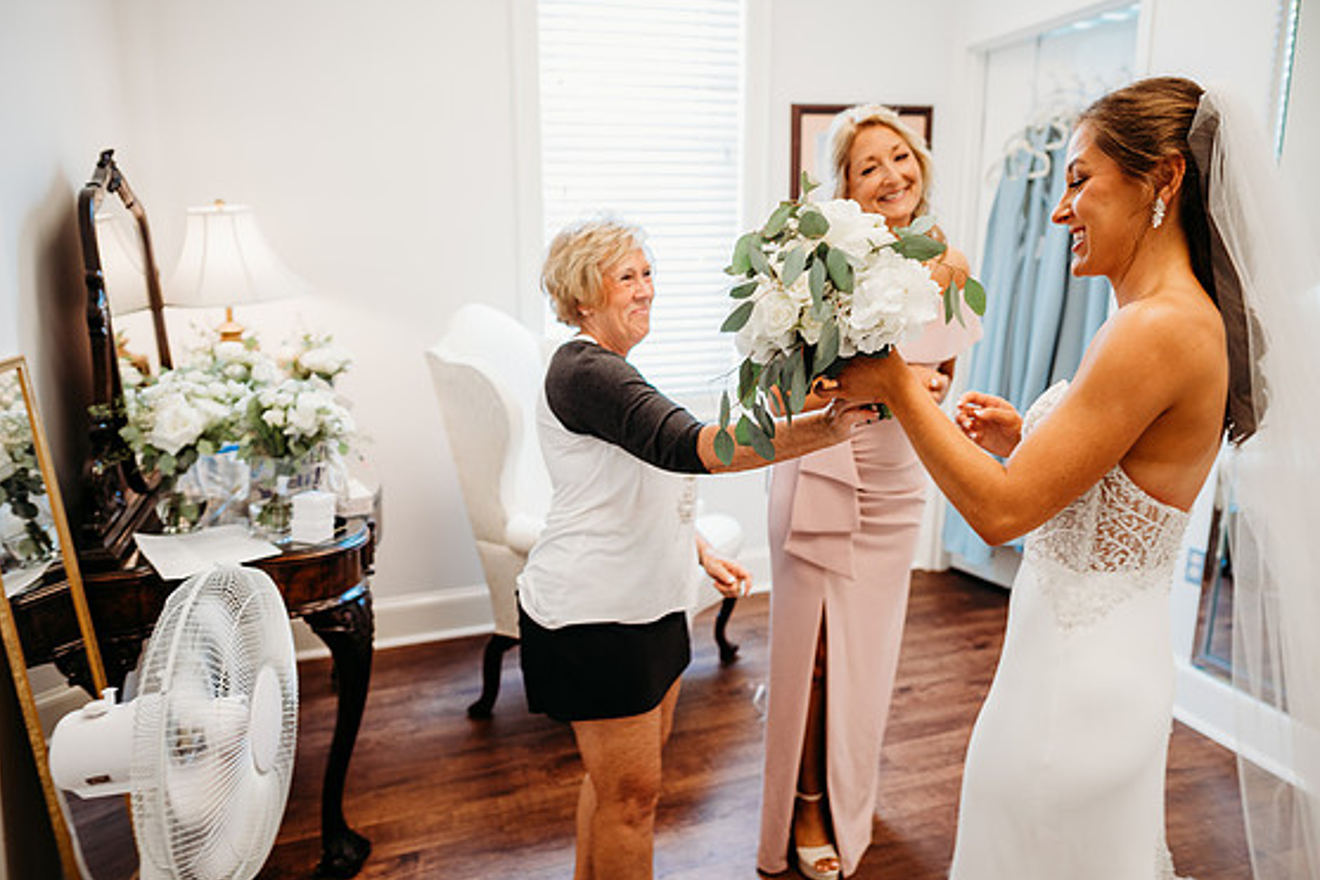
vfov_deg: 51.3
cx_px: 685
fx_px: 916
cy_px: 431
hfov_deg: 71.5
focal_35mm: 25
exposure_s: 1/160
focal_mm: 24
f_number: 2.5
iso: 320
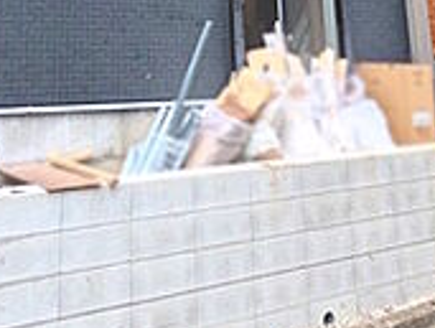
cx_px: 137
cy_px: -81
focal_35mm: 49
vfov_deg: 26.1
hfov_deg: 38.3
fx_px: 617
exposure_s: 1/2469
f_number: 2.2
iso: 49
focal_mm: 1.83
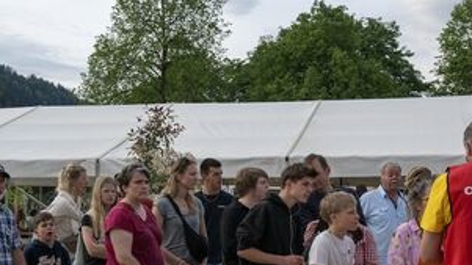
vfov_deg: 18.4
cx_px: 196
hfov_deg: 32.3
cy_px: 205
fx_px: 812
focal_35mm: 65
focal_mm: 34.5
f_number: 8
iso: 400
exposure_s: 1/640
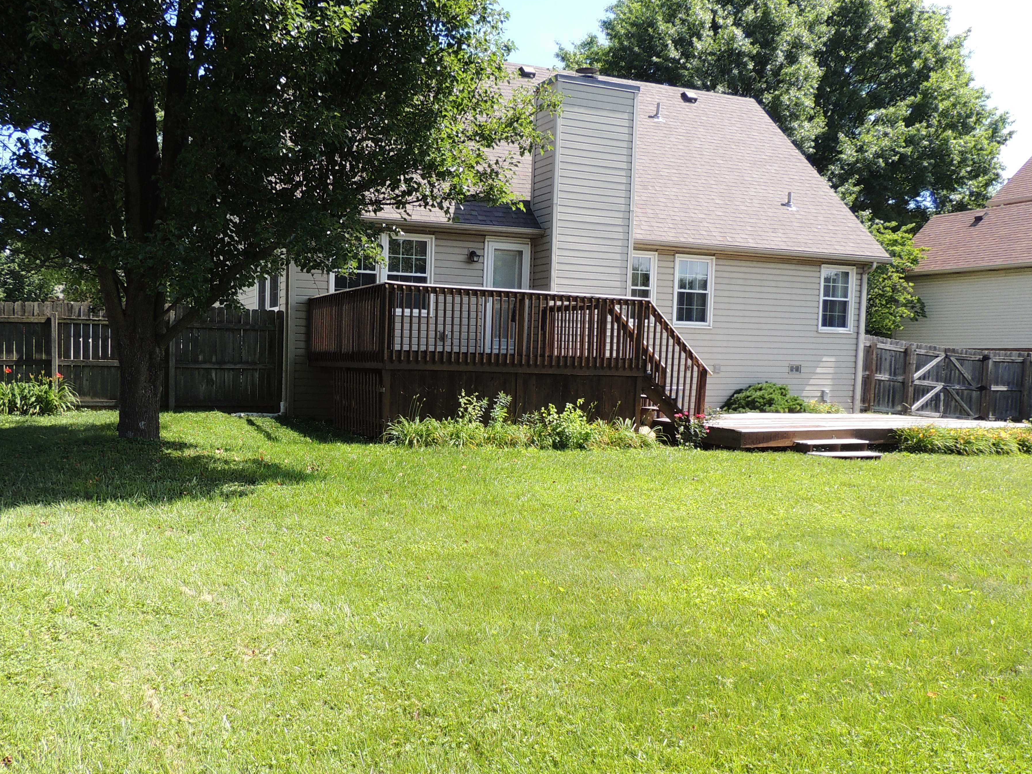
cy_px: 431
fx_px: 924
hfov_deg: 57.8
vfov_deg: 45.4
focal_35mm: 31
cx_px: 402
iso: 100
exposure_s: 1/500
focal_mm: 4.3
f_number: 3
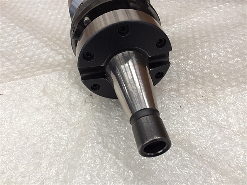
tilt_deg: -52.1
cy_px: 92
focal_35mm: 29
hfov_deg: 61.7
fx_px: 207
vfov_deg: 48.2
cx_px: 124
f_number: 2.2
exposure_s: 1/30
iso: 50
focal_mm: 4.15
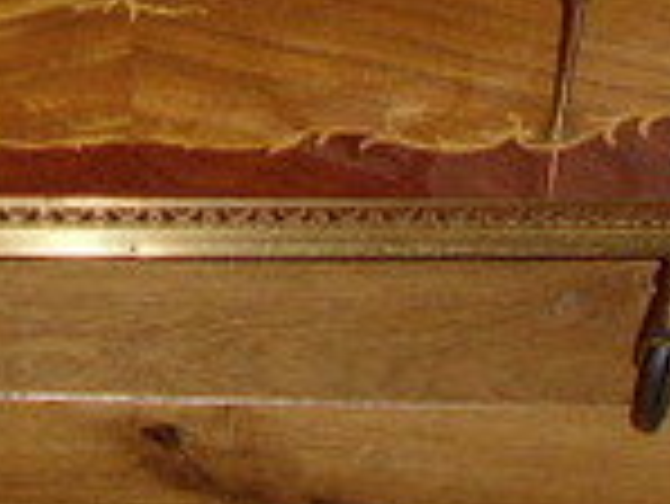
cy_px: -436
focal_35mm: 121
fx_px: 2344
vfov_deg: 11.3
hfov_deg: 16.1
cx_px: 90
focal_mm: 5.8
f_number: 2.9
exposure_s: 1/30
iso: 183
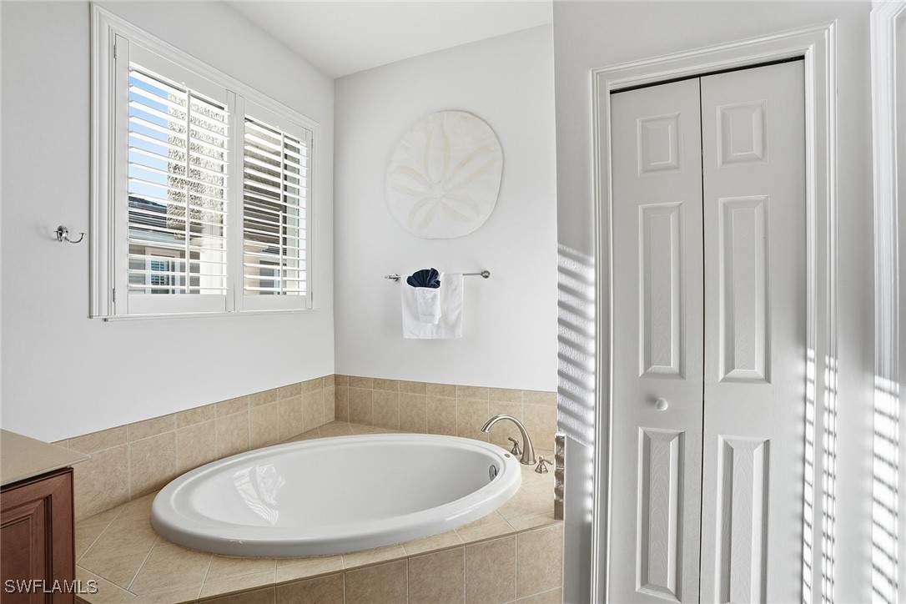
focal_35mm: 16
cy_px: 302
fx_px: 403
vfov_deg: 73.7
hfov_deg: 96.7
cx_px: 453
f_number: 9
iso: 400
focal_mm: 16
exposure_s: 1/6400
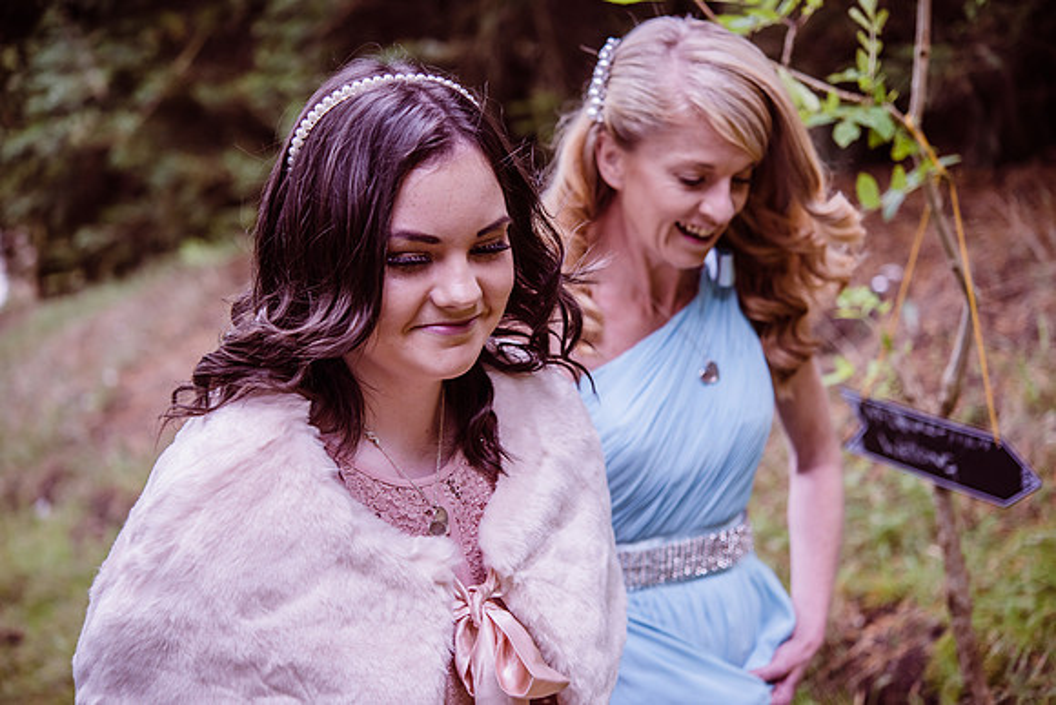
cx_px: 528
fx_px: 1760
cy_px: 352
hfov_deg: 33.4
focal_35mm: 60
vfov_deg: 22.6
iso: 320
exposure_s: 1/320
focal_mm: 60
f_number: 3.5
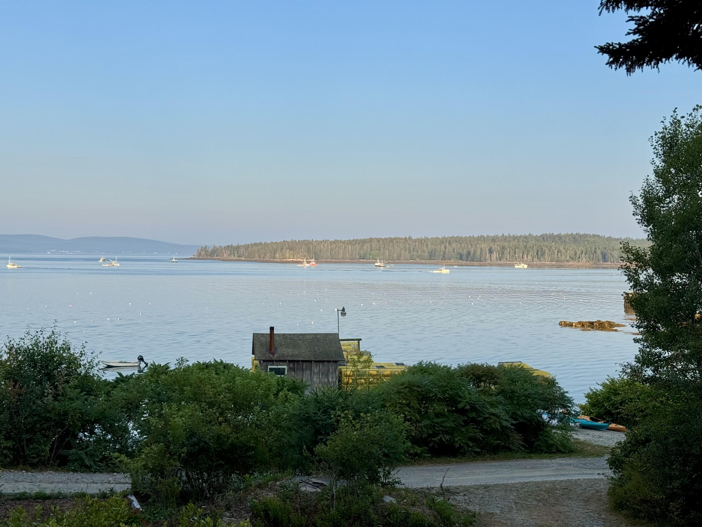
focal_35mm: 48
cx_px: 351
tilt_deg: -1.2
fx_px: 973
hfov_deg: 39.7
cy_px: 264
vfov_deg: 30.3
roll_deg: -0.7
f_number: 1.78
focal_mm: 6.76
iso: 64
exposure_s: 1/2717
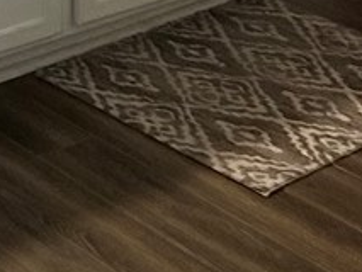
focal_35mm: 105
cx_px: -537
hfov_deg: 13.2
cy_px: -418
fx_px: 1099
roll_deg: +1.9
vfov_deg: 11.3
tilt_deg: -4.8
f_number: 2.2
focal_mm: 2.22
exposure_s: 1/120
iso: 250
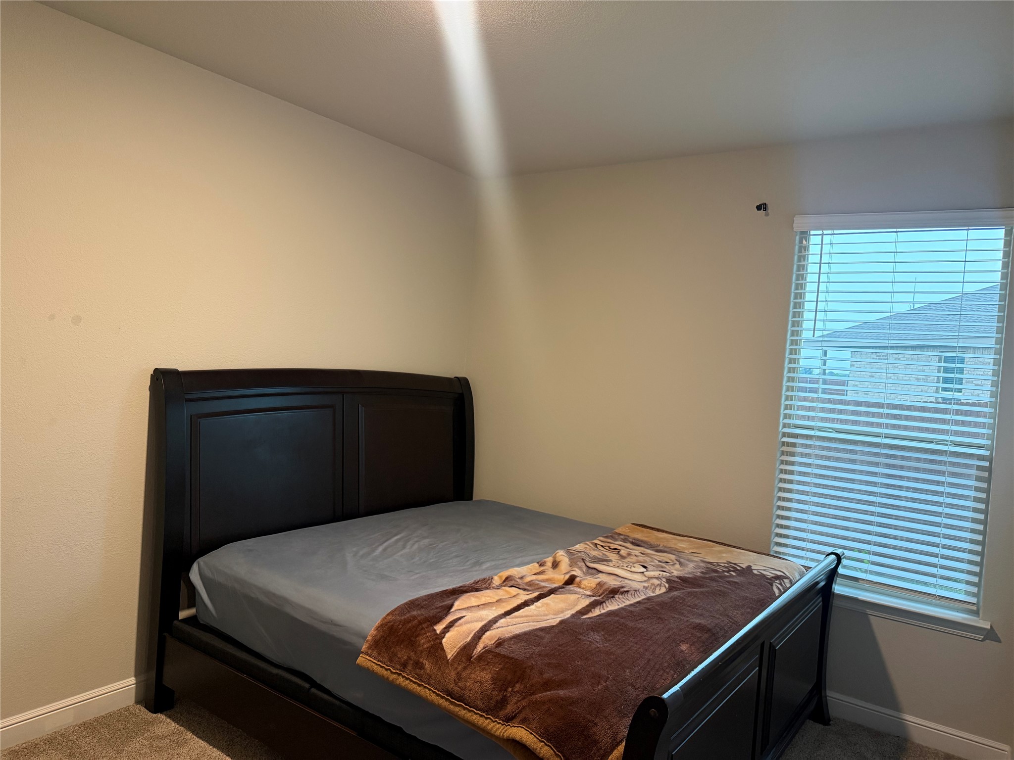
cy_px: 380
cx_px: 507
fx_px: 703
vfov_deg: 56.8
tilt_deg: -2.0
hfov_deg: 71.6
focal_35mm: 24
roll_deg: -4.3
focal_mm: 6.76
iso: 320
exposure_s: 1/60
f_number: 1.78
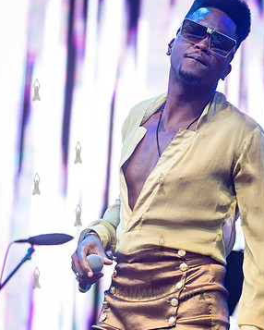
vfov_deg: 11.8
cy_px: 183
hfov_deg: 9.5
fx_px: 1591
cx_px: 181
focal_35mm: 163
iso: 640
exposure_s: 1/320
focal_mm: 92
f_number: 3.2
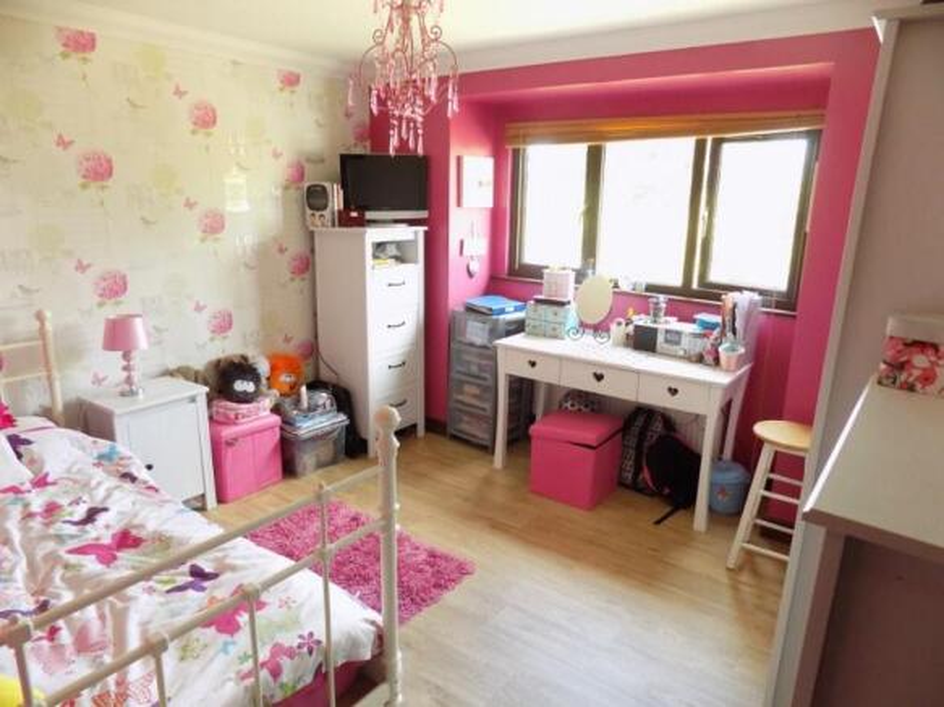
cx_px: 472
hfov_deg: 73.9
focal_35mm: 23
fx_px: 627
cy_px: 354
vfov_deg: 58.9
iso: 250
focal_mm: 4
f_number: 3.1
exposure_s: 1/30
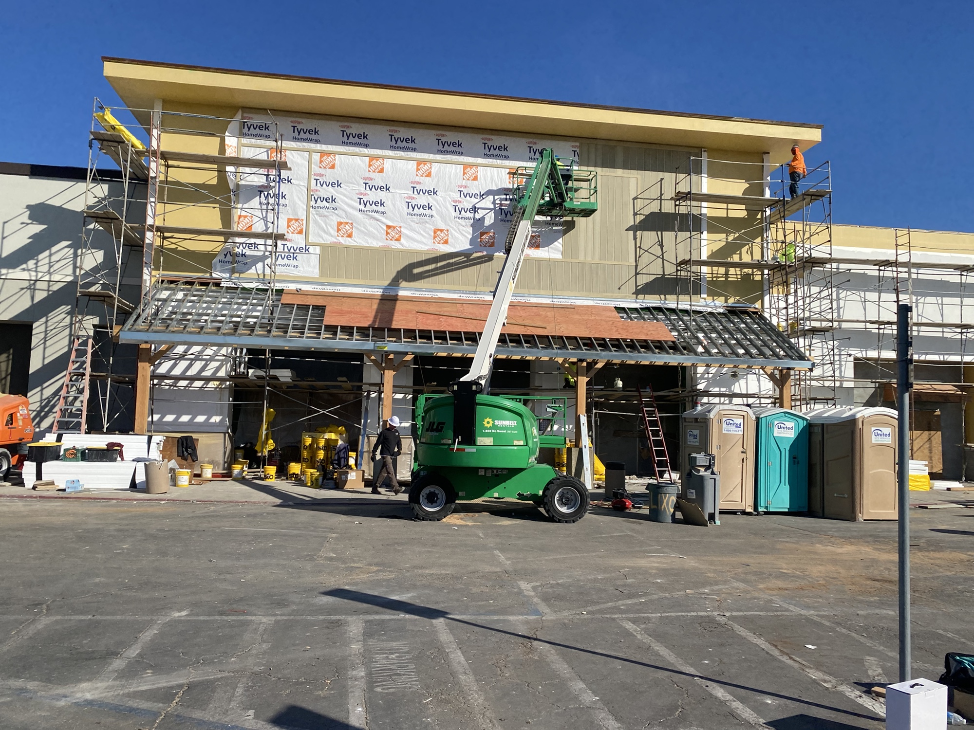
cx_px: 487
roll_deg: -3.4
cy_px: 365
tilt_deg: -2.8
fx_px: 732
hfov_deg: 67.3
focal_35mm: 26
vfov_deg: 53.1
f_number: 1.8
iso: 32
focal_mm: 4.25
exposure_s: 1/4608
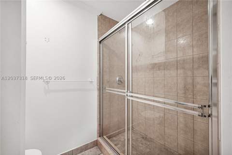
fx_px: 90
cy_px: 78
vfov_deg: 81.2
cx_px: 116
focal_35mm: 14
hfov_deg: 104.3
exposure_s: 1/15
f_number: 4
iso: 220
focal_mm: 14
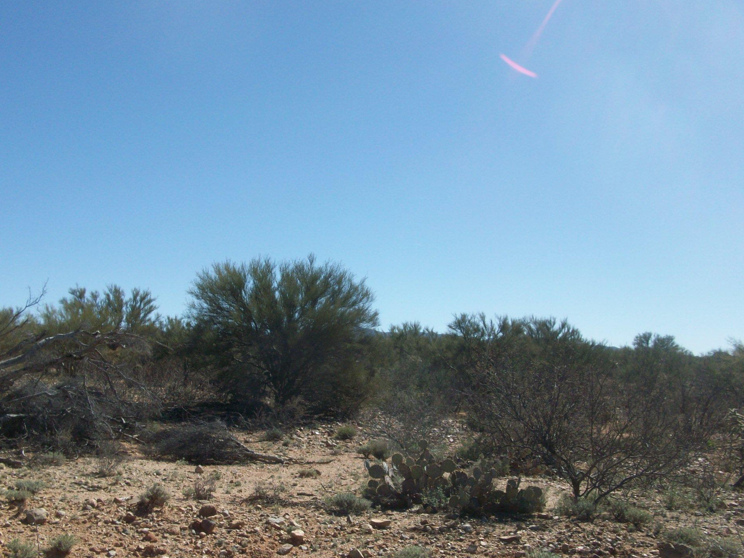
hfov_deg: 50.1
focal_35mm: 37
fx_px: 795
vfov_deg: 38.7
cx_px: 358
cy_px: 284
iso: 64
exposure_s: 1/413
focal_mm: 5.7
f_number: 5.5
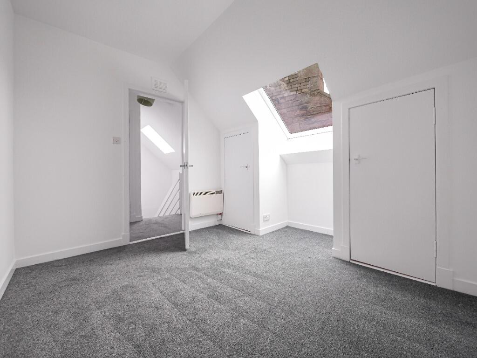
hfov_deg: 102.1
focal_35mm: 14
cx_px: 238
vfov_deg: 85.7
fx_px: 193
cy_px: 179
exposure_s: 1/60
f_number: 4
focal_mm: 7
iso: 500
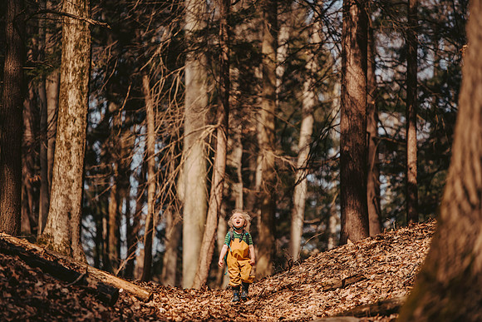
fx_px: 2678
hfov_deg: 10.3
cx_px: 241
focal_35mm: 200
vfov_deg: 6.9
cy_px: 161
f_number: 2.8
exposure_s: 1/1250
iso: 250
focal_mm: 200
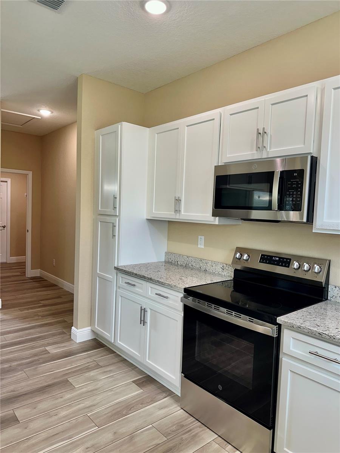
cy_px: 226
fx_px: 314
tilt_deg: -2.9
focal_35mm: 24
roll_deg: -2.9
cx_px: 170
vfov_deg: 71.6
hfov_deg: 56.8
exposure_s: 1/120
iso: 100
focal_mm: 6.86
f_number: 1.78
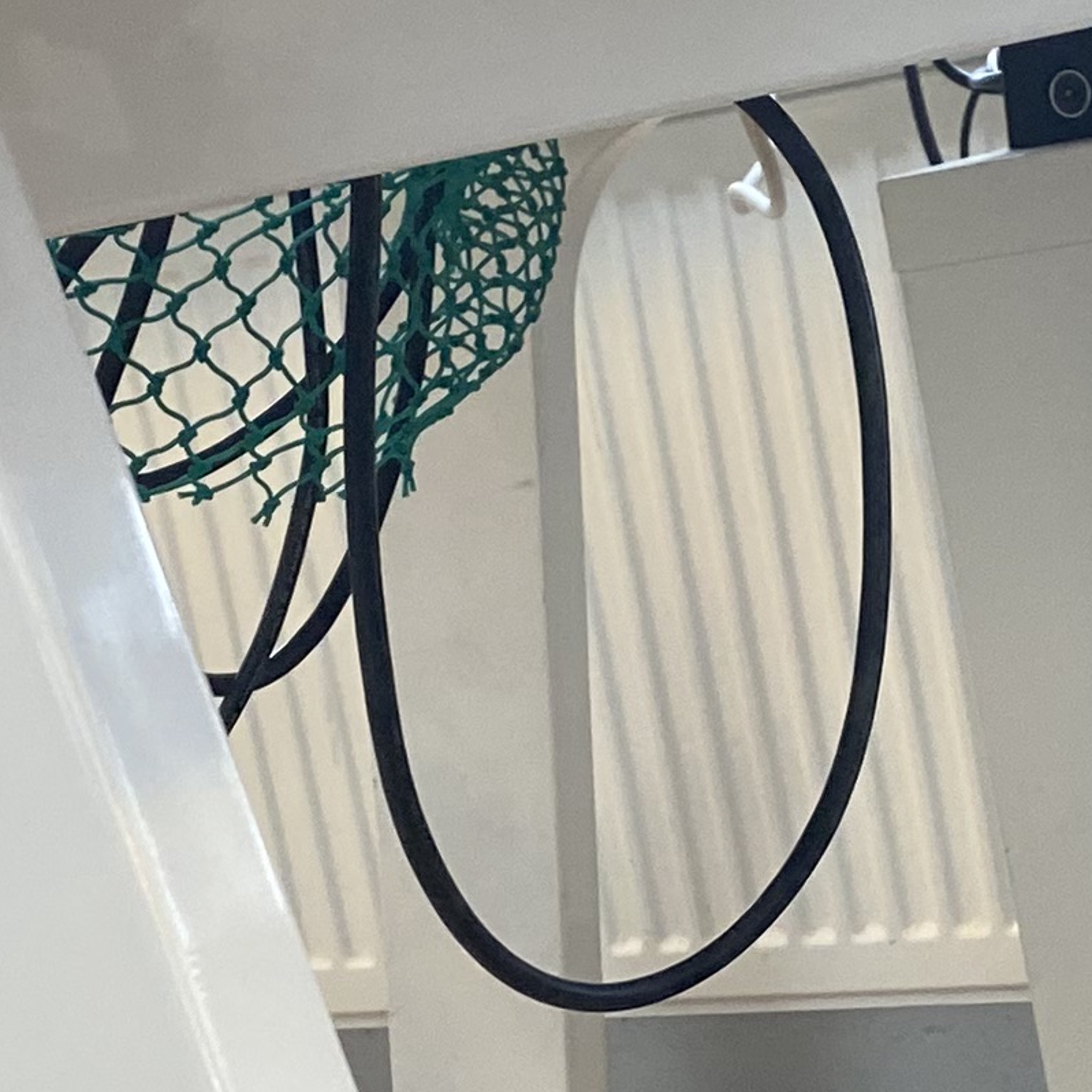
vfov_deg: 14.8
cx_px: 767
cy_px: 1036
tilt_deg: -14.1
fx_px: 4140
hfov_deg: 15.0
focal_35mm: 116
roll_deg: +11.9
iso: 125
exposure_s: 1/100
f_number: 1.8
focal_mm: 4.25
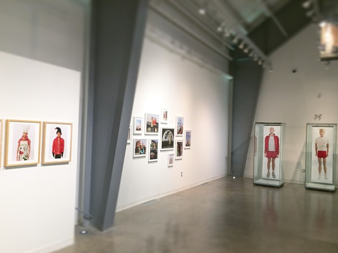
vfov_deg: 46.8
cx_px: 173
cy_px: 129
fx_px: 293
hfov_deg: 60.0
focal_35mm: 30
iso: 64
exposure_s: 1/30
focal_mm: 4.2
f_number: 2.2
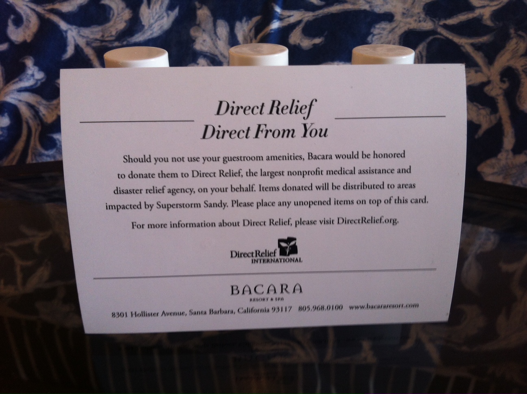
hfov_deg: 52.7
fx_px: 532
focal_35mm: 35
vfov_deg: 40.6
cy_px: 197
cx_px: 264
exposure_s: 1/15
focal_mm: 3.85
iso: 80
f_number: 2.8
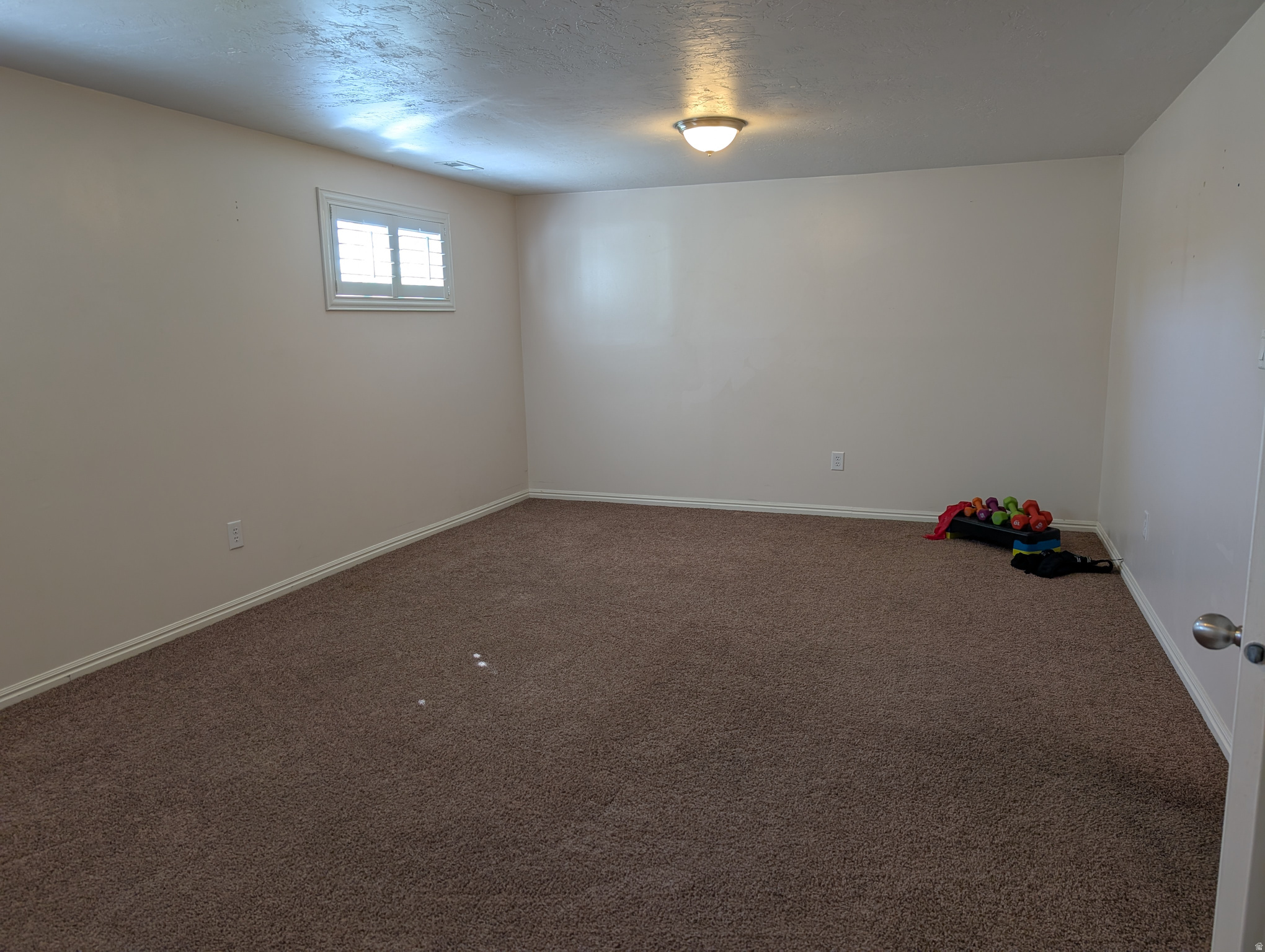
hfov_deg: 71.5
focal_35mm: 24
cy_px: 476
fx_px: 878
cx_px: 632
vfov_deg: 56.9
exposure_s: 1/24
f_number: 1.68
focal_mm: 6.9
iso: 34
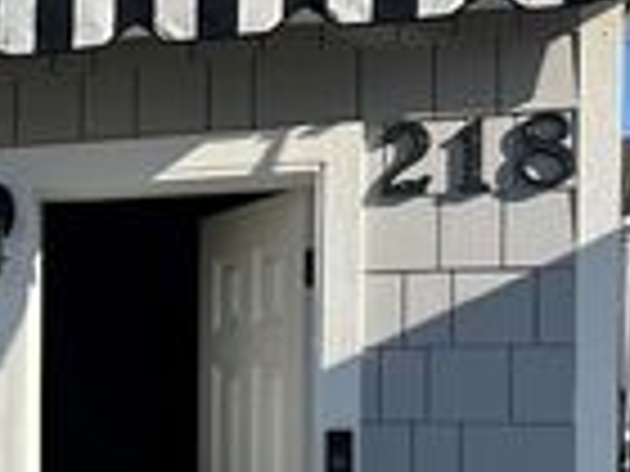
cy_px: 425
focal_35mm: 93
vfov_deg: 15.7
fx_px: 1693
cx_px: -176
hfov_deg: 19.5
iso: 50
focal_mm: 5.7
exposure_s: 1/3704
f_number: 1.5
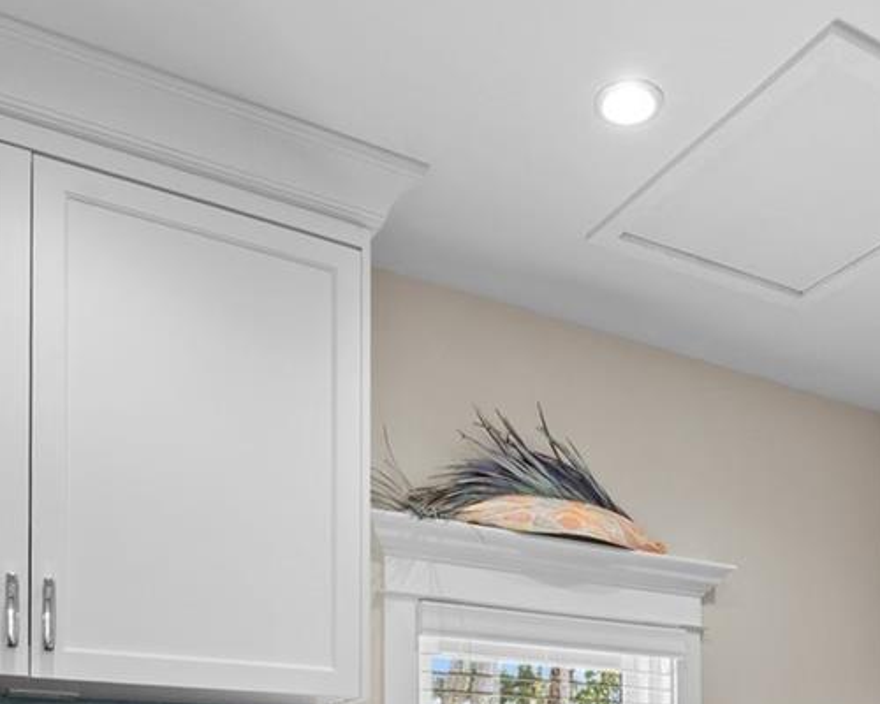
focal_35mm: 39
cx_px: 535
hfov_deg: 46.5
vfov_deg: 32.4
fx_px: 1016
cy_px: 818
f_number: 9
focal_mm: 13
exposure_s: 1/3
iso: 200
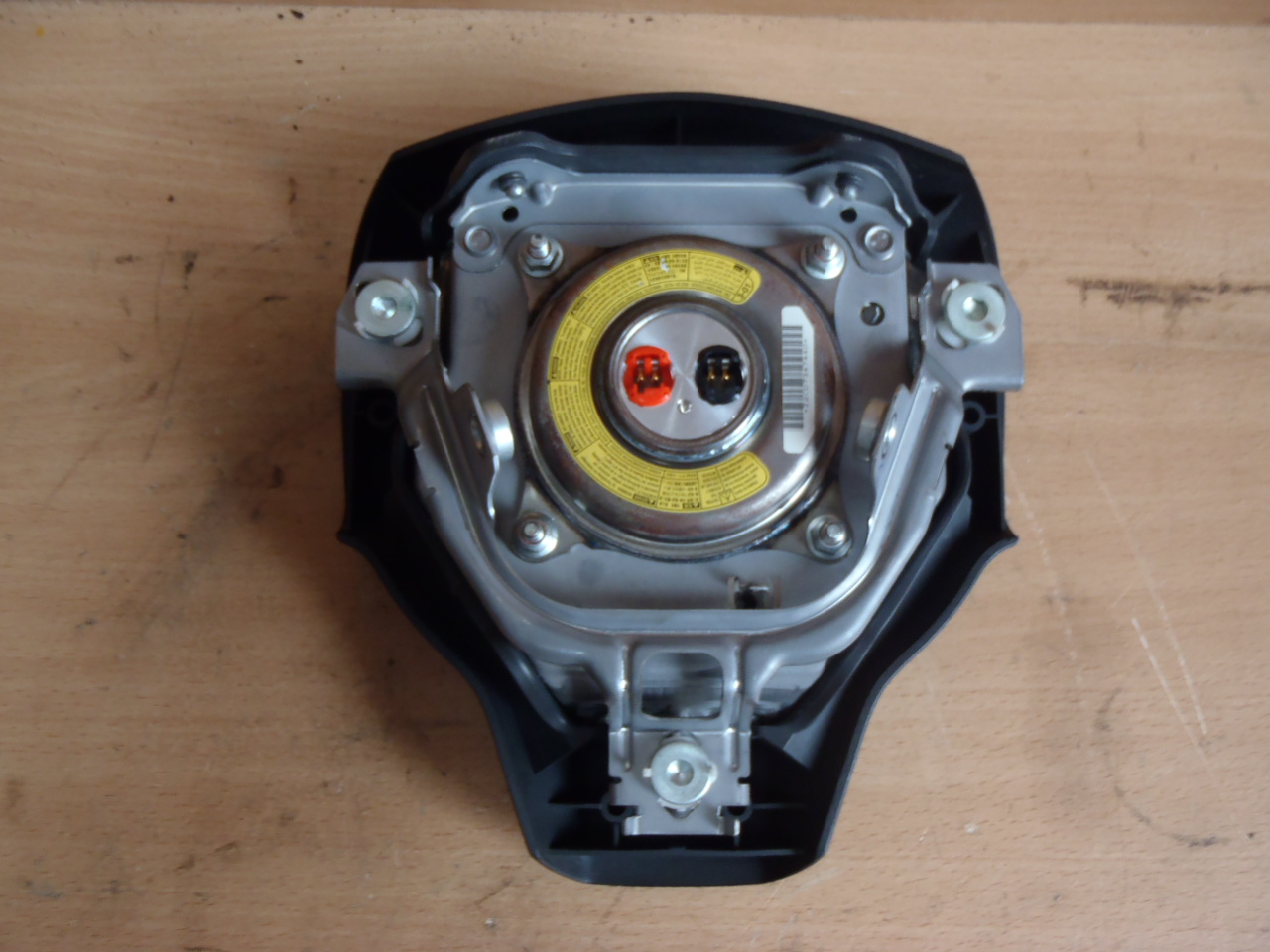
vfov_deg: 37.7
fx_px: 1394
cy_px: 476
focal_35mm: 38
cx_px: 635
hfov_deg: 49.0
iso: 200
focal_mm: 6.83
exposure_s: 1/6
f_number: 4.6
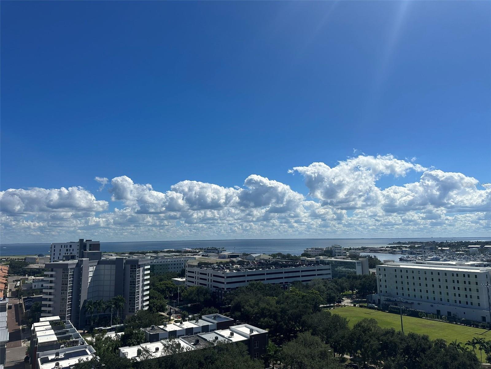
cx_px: 246
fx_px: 340
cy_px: 184
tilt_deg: +8.7
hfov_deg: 71.6
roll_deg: +0.6
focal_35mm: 24
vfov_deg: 56.8
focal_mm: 6.86
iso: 80
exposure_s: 1/9709
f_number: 1.78
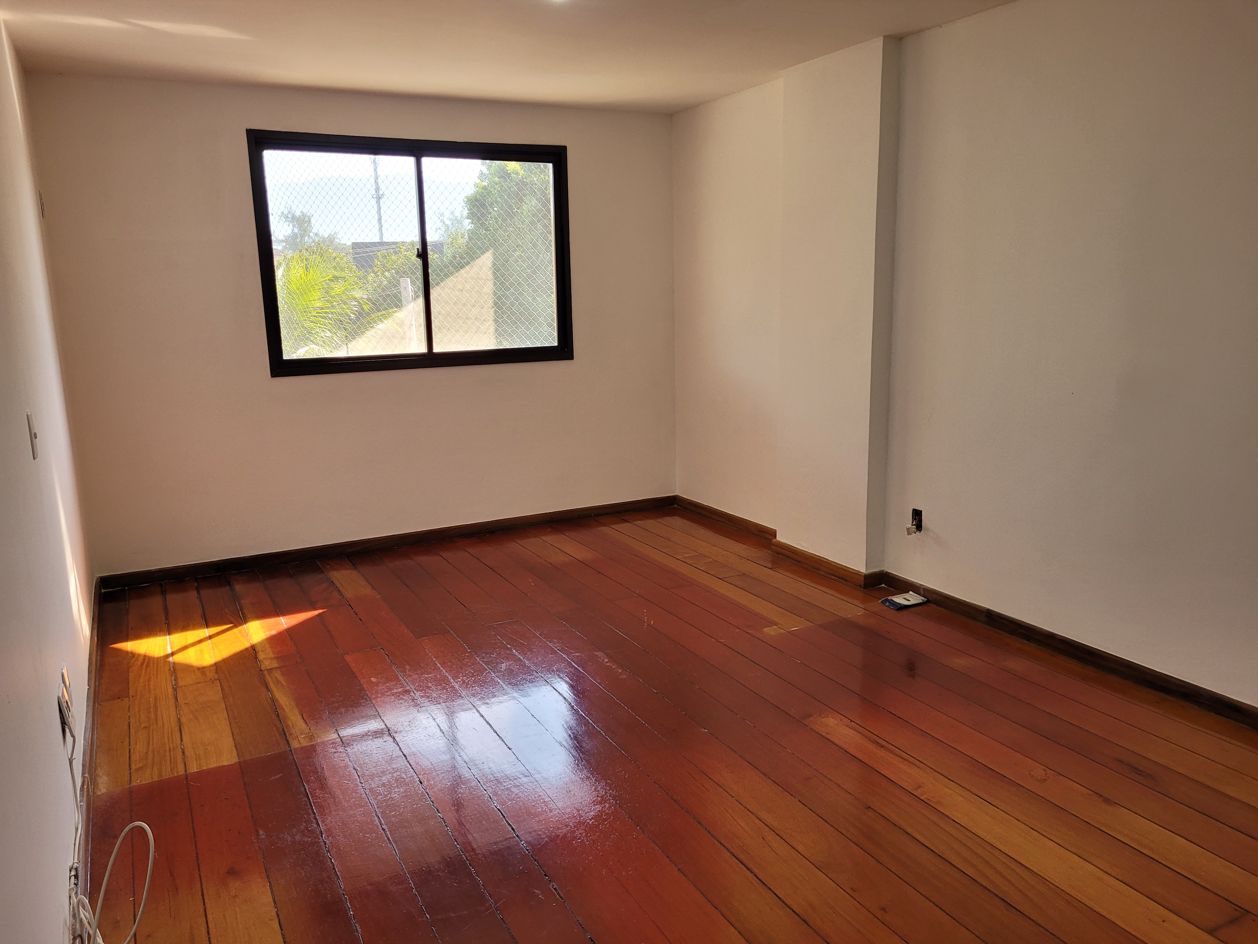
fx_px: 945
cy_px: 472
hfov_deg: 67.3
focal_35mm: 26
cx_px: 629
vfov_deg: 53.1
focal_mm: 5.4
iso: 125
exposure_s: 1/120
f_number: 1.8
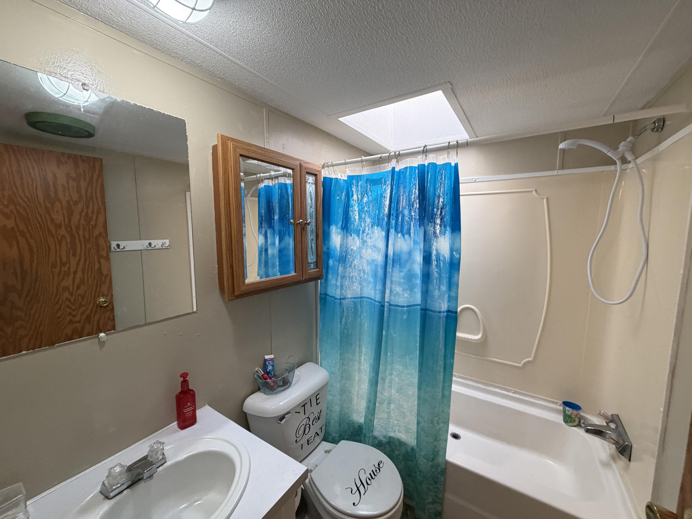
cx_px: 346
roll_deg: -0.3
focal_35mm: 14
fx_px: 280
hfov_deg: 102.1
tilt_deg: -5.8
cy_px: 260
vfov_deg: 85.7
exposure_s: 1/60
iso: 250
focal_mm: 2.22
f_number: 2.2
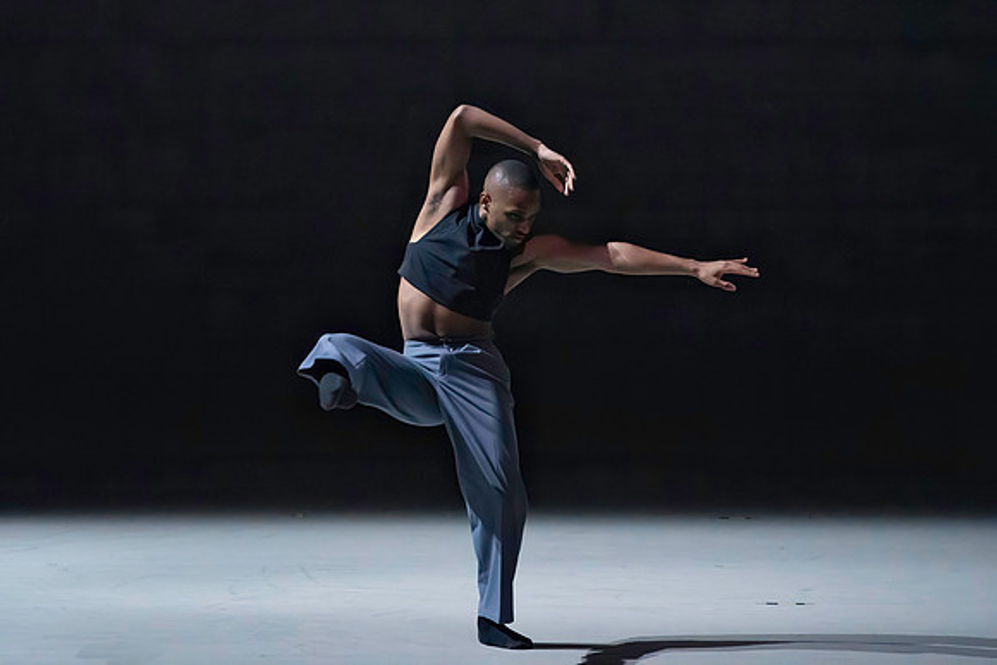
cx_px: 486
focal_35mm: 368
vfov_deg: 3.7
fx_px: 10201
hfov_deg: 5.6
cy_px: 276
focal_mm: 315
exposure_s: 1/400
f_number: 5.6
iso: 20000
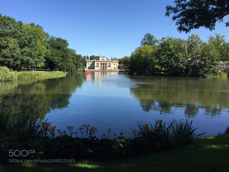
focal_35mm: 29
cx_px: 114
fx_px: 192
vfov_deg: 48.2
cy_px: 86
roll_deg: -0.2
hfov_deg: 61.7
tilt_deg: -5.4
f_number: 2.2
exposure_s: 1/1582
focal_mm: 4.15
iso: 32
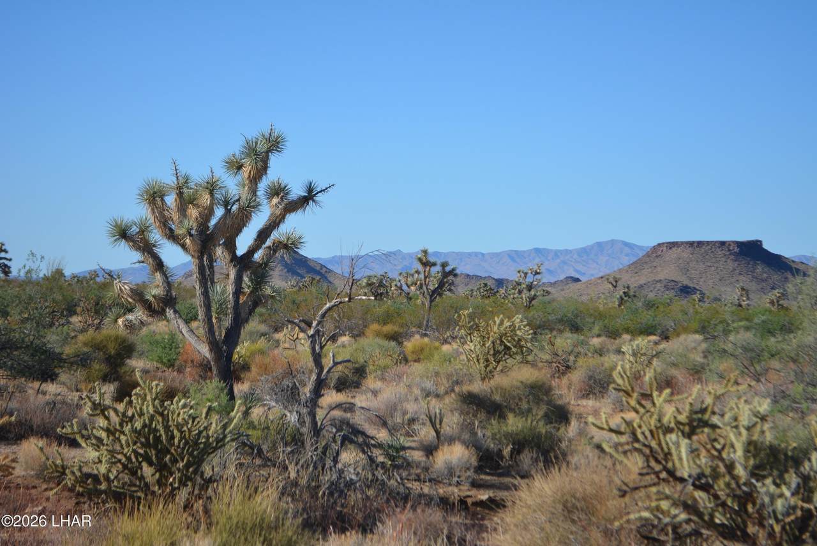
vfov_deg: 16.6
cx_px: 408
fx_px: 1874
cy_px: 273
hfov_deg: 24.6
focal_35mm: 82
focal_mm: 55
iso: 400
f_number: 6.3
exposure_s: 1/1600
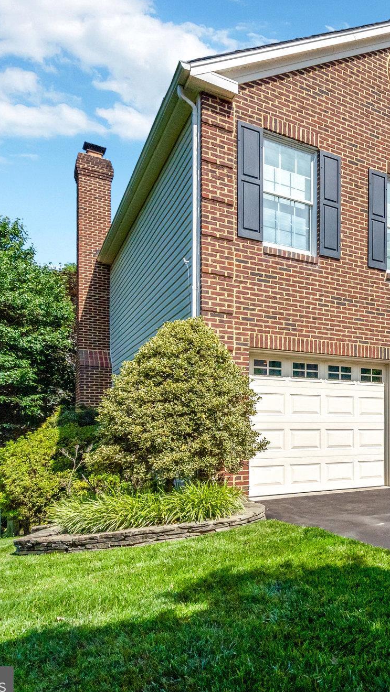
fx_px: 478
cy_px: 347
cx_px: 435
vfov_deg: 71.9
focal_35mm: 26
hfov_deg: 37.0
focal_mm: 16
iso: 1250
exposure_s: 1/8000
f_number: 8
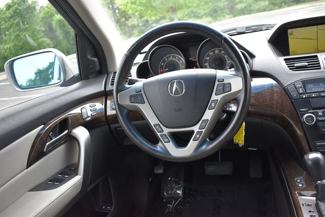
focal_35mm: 32
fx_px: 284
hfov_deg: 59.5
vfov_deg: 41.7
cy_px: 108
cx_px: 162
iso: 720
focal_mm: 21
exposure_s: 1/250
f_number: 3.8
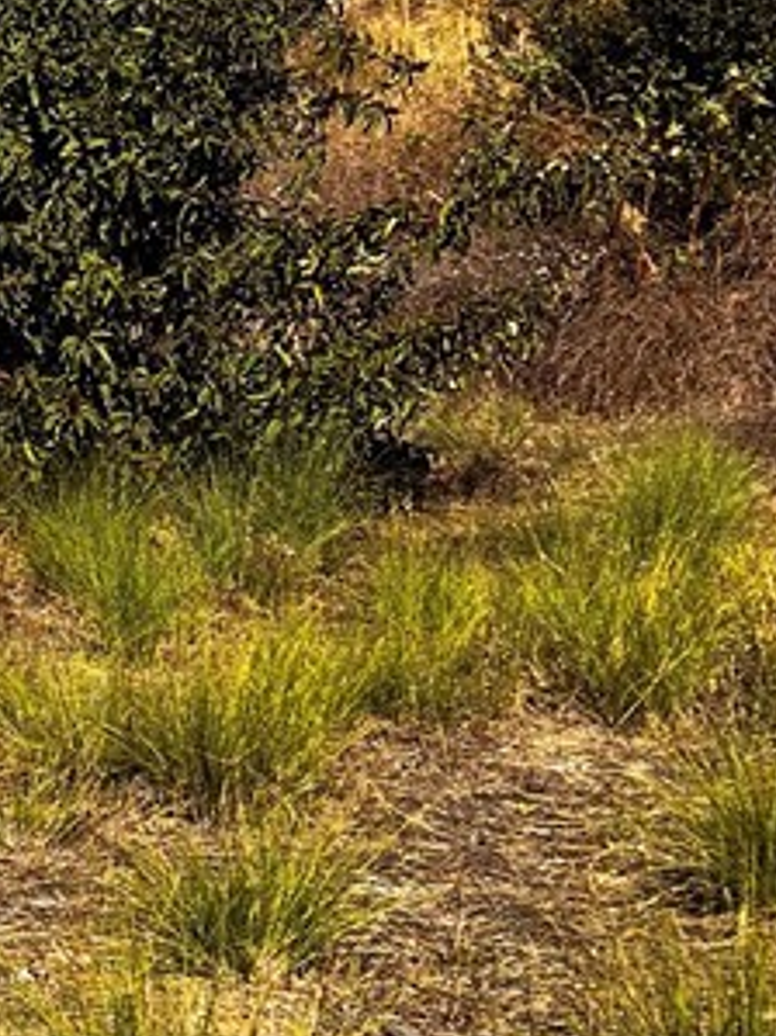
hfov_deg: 15.0
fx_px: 2662
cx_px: -482
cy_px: 104
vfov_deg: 21.5
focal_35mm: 89
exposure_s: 1/3704
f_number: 1.5
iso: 50
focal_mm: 5.7
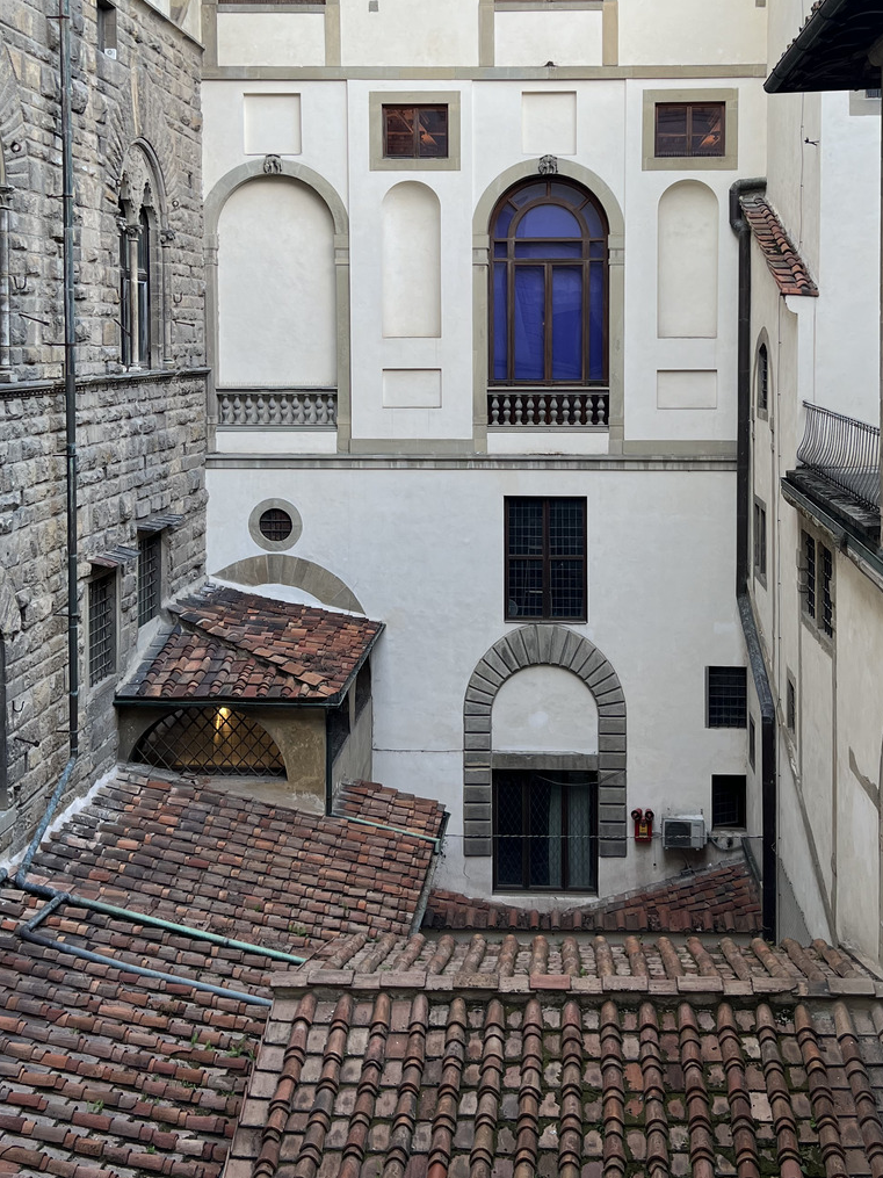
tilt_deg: -1.4
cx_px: 507
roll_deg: +0.2
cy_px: 396
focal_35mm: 41
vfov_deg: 45.1
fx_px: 1395
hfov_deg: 35.1
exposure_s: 1/100
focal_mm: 5.7
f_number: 1.5
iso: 32
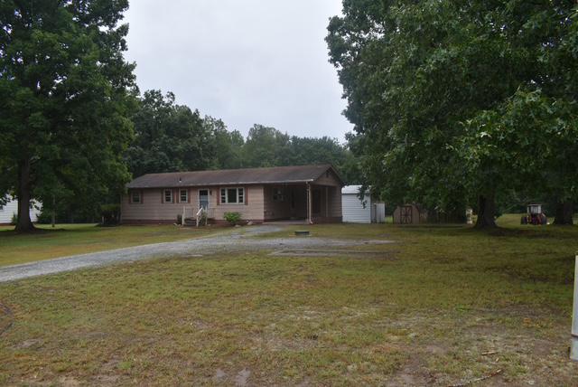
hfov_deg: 67.3
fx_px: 434
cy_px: 194
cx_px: 289
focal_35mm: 27
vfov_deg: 48.0
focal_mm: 18
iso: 100
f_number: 6.3
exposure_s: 1/200
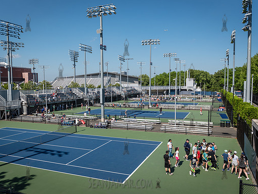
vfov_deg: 46.8
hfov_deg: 60.0
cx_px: 126
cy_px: 96
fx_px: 224
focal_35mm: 30
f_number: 4.5
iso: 200
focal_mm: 27
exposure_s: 1/1600
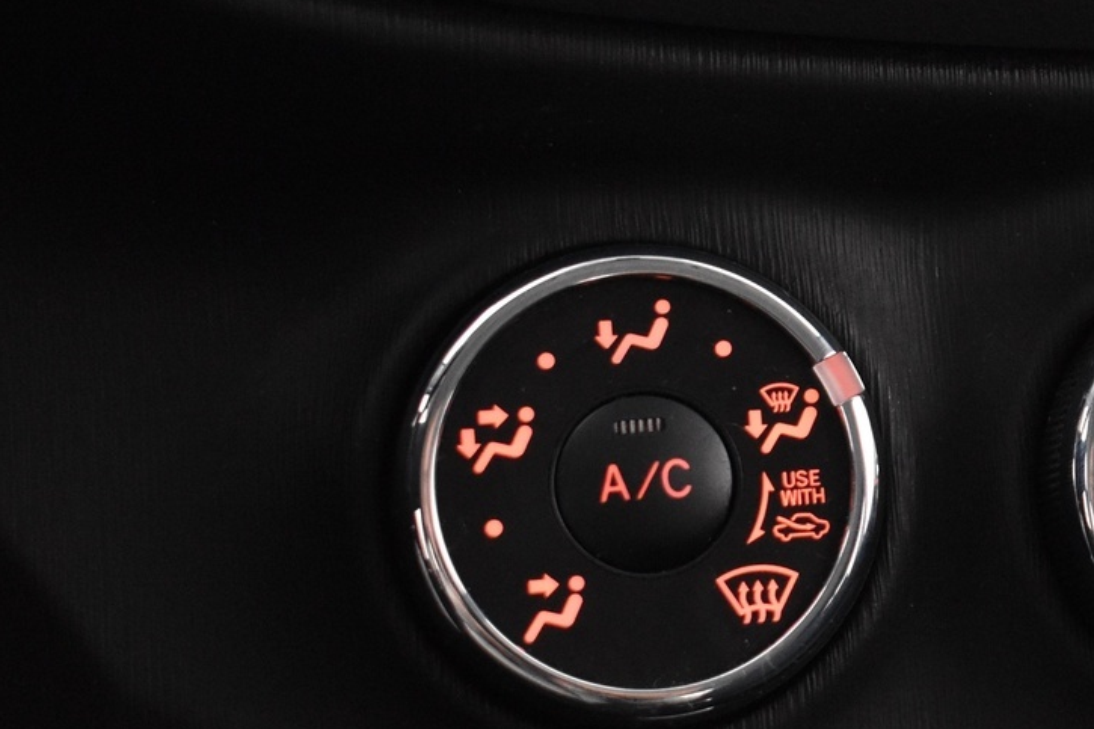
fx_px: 3463
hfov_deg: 17.4
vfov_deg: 12.0
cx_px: 1194
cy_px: 442
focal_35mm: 114
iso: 3200
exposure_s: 1/20
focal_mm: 34
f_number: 4.5
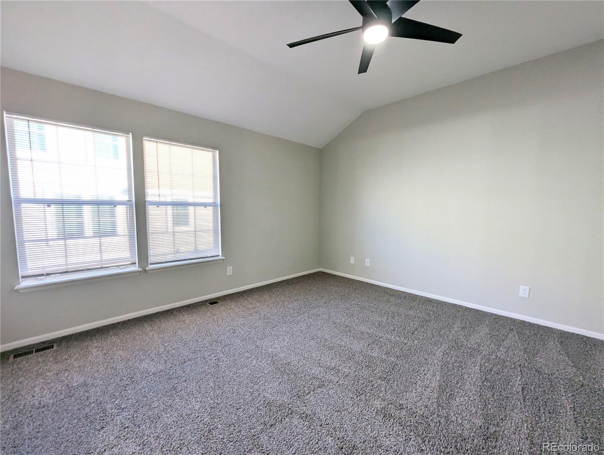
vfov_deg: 90.1
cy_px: 228
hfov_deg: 106.1
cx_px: 302
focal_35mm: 13
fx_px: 227
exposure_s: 1/111
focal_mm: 1.95
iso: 60
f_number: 2.2
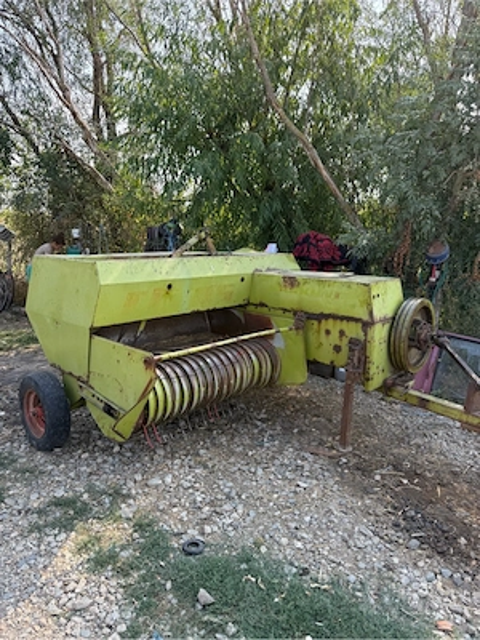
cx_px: 240
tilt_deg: -10.9
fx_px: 444
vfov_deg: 71.6
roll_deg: -0.9
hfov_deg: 56.8
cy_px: 320
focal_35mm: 24
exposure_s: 1/1005
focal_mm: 6.76
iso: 100
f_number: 1.78
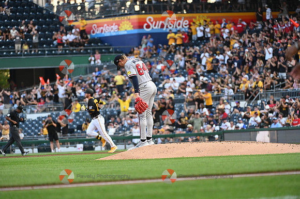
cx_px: 150
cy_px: 100
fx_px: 1666
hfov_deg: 10.3
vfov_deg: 6.9
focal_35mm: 200
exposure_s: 1/2000
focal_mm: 200
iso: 2500
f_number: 4
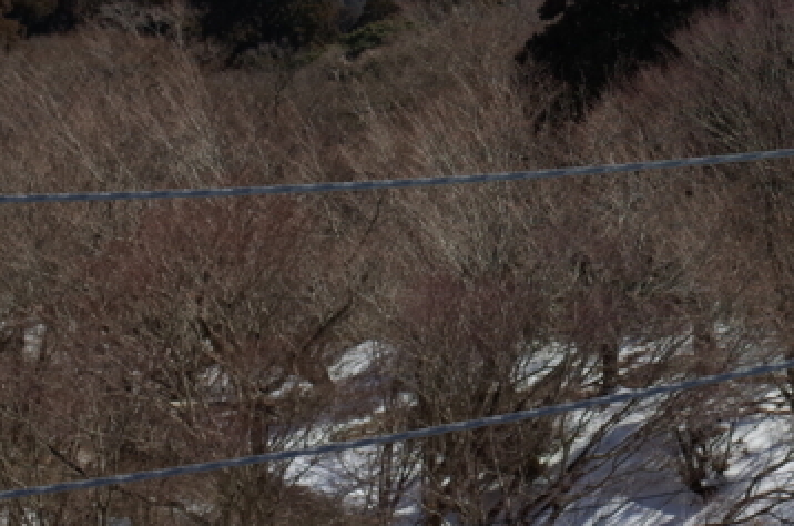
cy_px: -144
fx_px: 1761
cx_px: 825
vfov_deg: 16.1
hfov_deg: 24.1
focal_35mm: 80
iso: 100
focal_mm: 18.3
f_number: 4
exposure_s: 1/1000
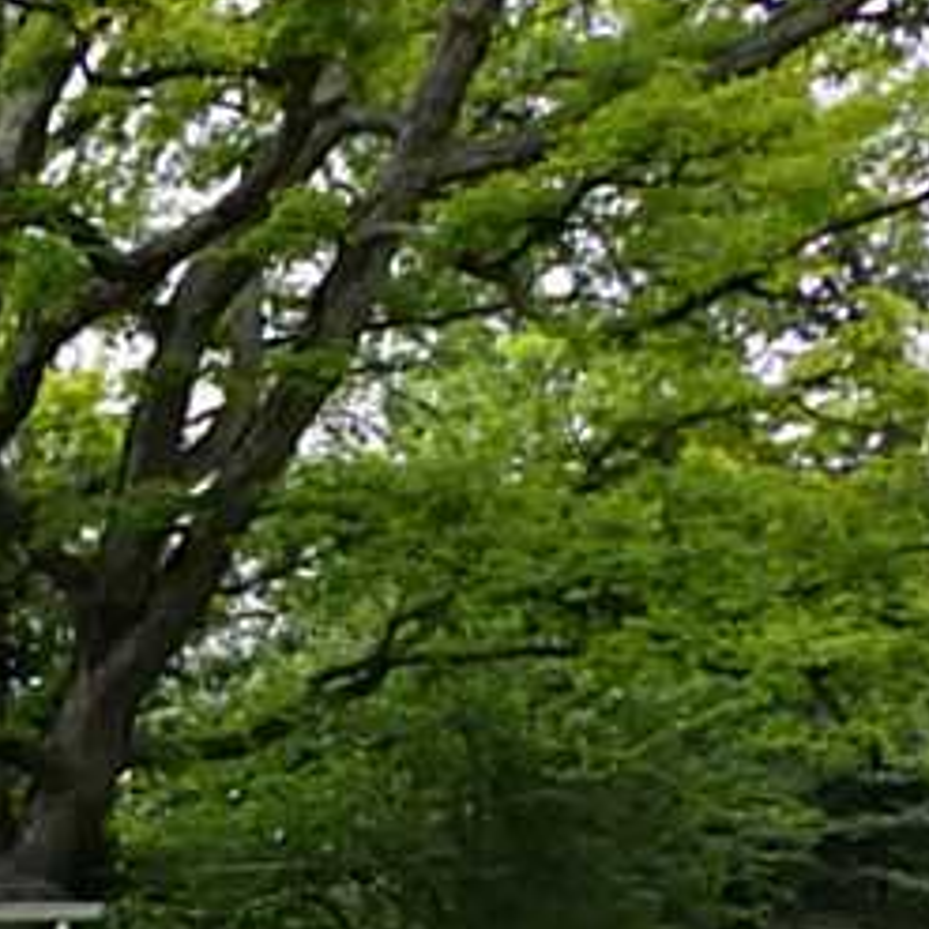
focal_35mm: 63
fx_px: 1913
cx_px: -436
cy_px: 1016
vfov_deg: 25.4
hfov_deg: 22.7
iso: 320
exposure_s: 1/500
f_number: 3.4
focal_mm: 4
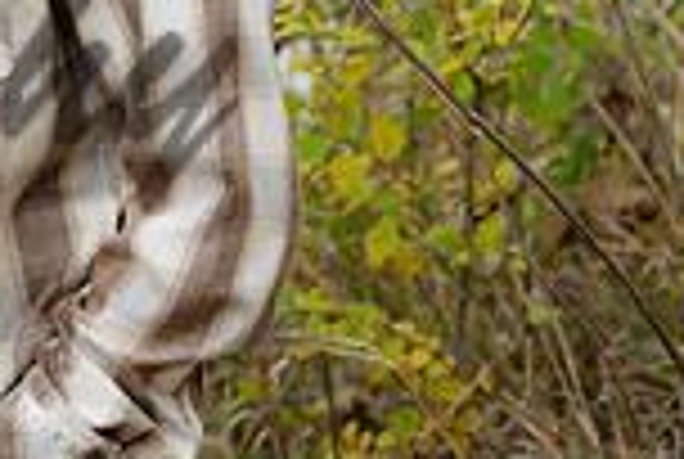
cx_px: -400
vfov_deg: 4.2
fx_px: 6168
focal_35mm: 324
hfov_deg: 6.3
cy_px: -137
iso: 200
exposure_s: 1/125
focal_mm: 85
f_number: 3.5
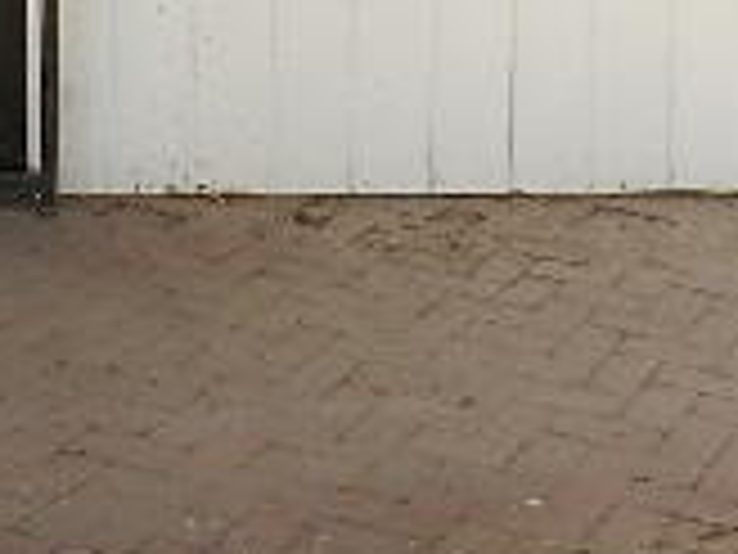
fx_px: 1919
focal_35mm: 90
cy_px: -432
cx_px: 266
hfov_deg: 21.7
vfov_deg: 14.5
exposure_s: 1/250
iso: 160
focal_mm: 4
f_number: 3.4
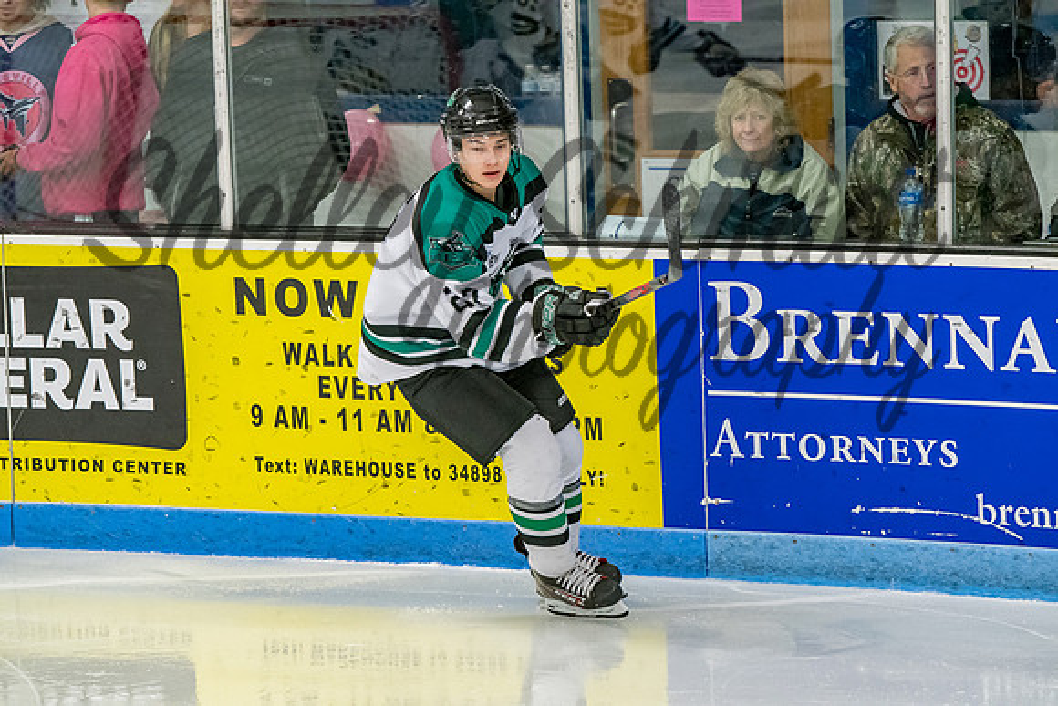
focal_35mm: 232
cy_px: 353
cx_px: 529
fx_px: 6834
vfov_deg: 5.9
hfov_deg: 8.9
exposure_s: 1/800
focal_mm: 155
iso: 2500
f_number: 3.5
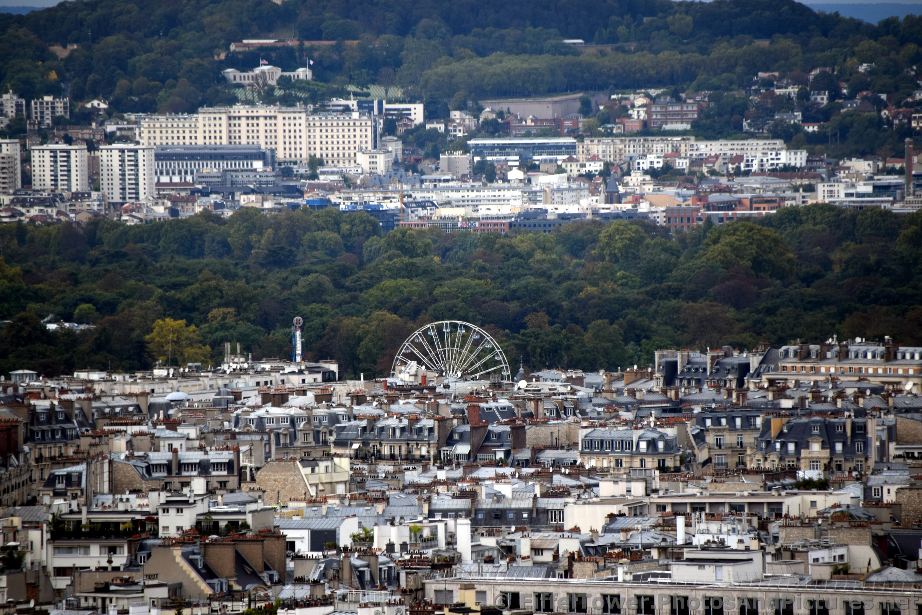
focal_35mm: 375
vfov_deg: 3.7
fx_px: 9603
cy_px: 308
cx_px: 461
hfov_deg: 5.5
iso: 200
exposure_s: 1/640
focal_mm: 250
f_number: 6.3
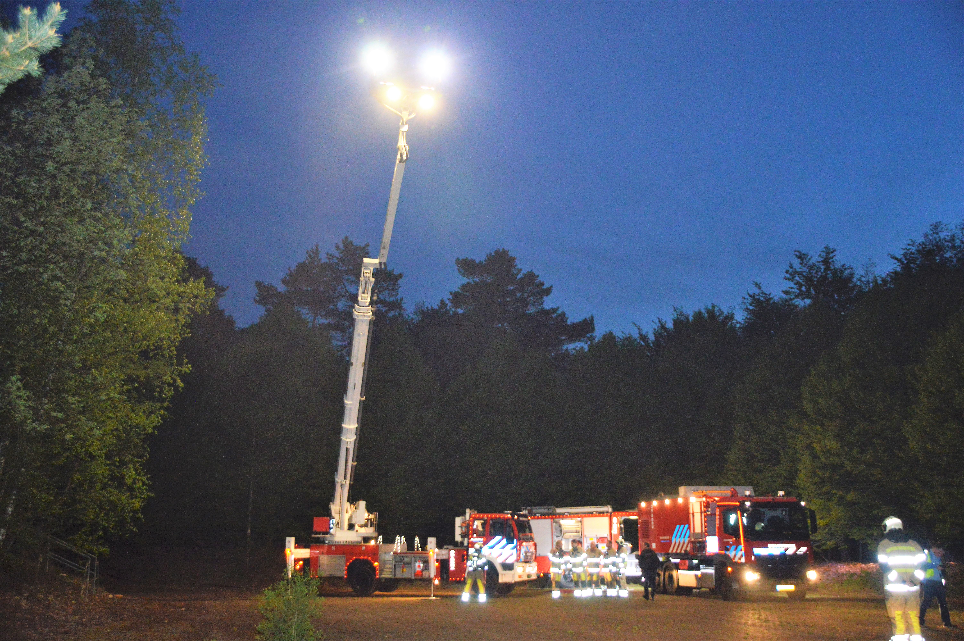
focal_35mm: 39
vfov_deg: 34.1
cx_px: 482
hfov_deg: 49.6
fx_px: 1043
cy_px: 320
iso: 1000
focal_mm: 26
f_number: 4
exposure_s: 1/60
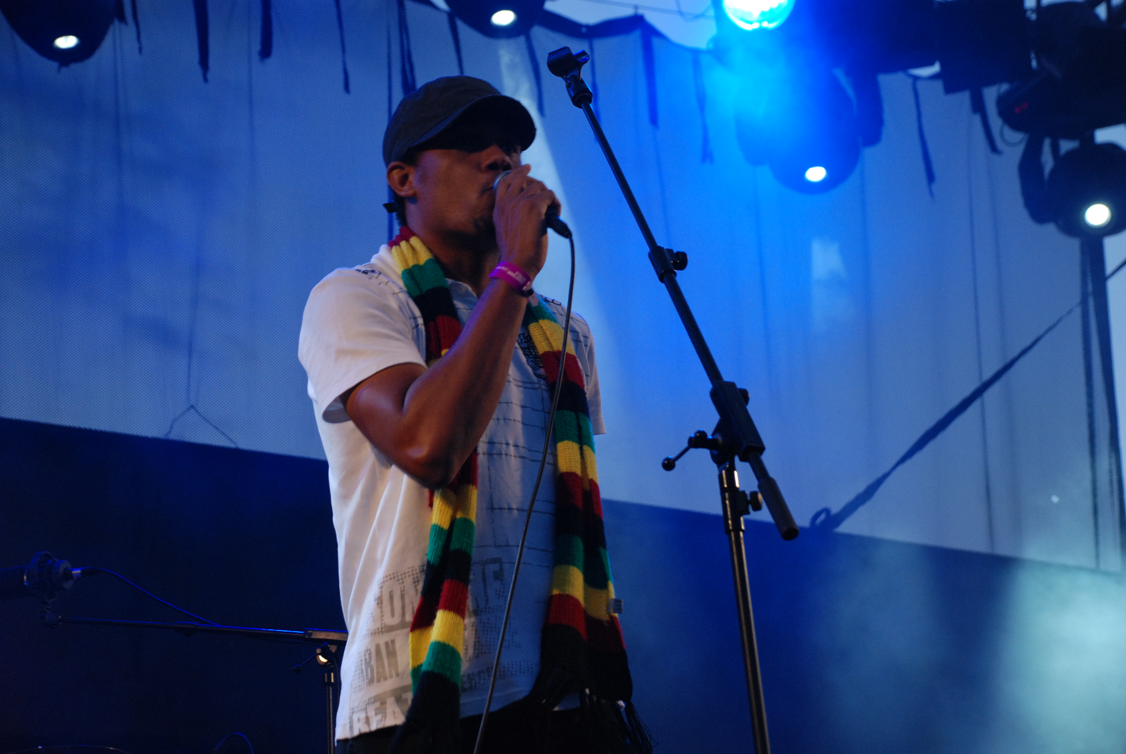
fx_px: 3100
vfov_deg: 13.9
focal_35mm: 99
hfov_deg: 20.6
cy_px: 377
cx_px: 563
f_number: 5.3
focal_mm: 66
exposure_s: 1/100
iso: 500
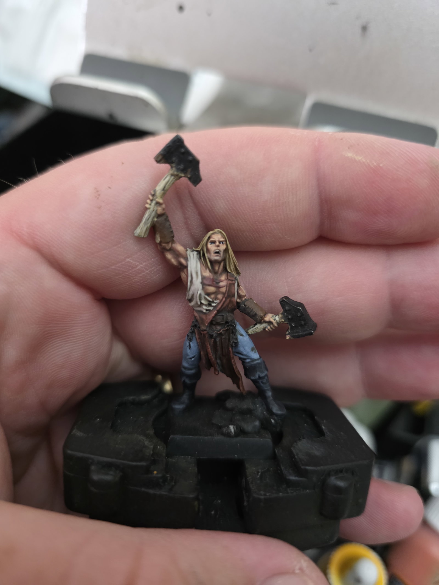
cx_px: 220
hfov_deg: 58.9
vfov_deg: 73.9
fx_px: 389
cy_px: 292
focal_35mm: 23
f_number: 1.7
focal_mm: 6.3
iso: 800
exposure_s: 1/51
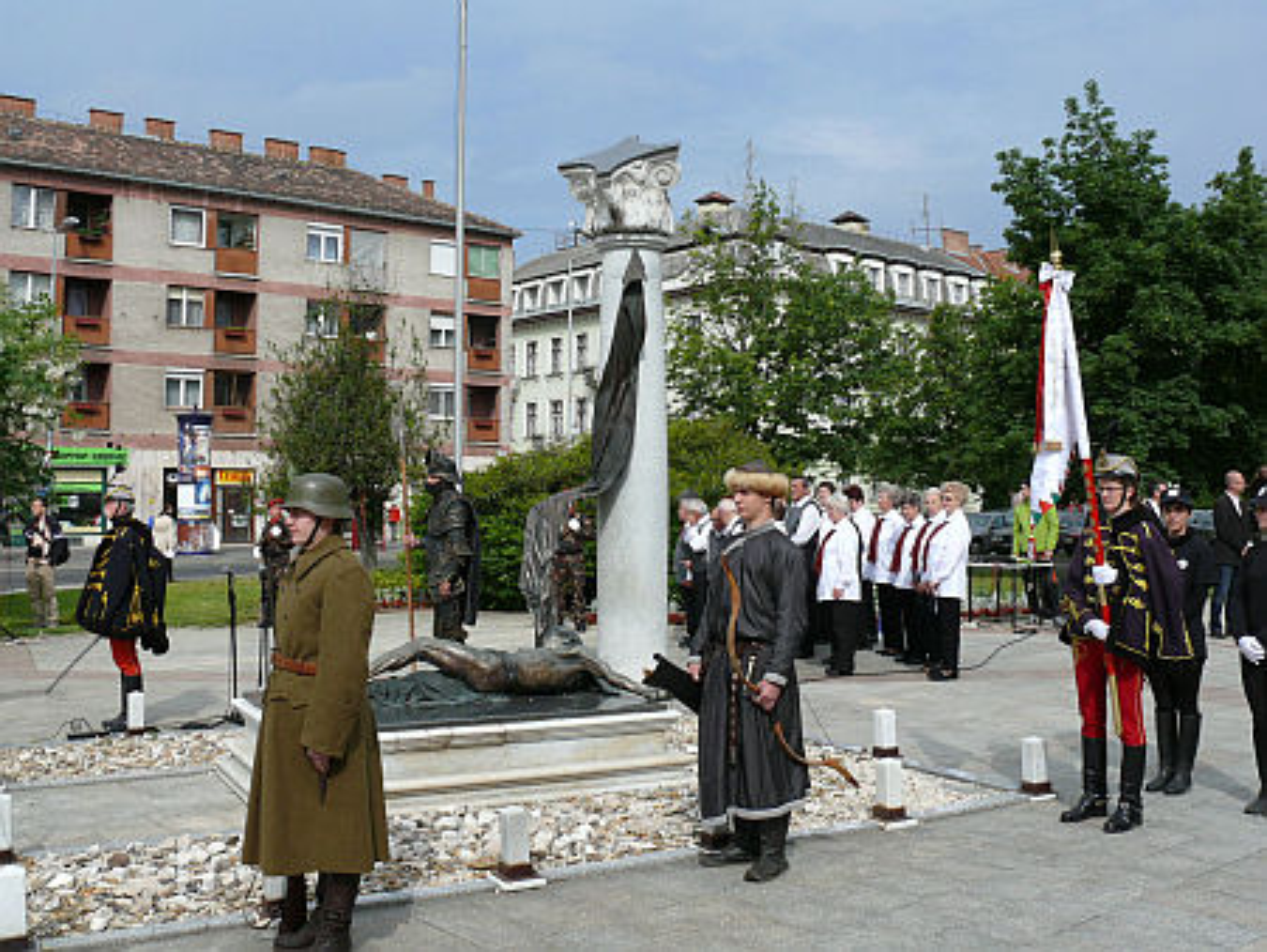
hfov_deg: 52.6
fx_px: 1282
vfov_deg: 40.7
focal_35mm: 35
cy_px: 476
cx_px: 634
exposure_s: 1/500
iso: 100
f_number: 6.3
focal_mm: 7.4
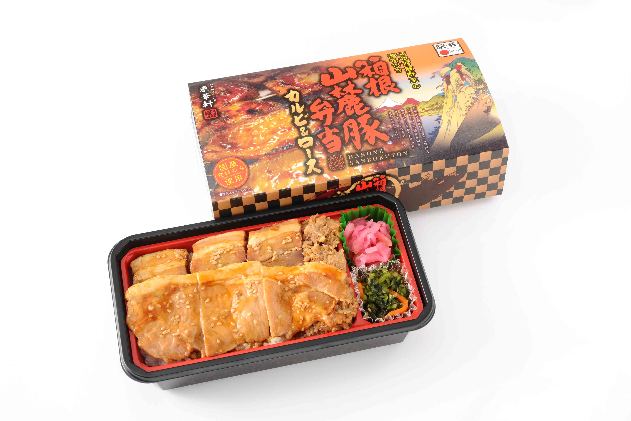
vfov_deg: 22.6
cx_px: 316
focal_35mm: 60
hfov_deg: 33.4
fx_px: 1052
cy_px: 210
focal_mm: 60
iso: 400
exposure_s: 1/125
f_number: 20
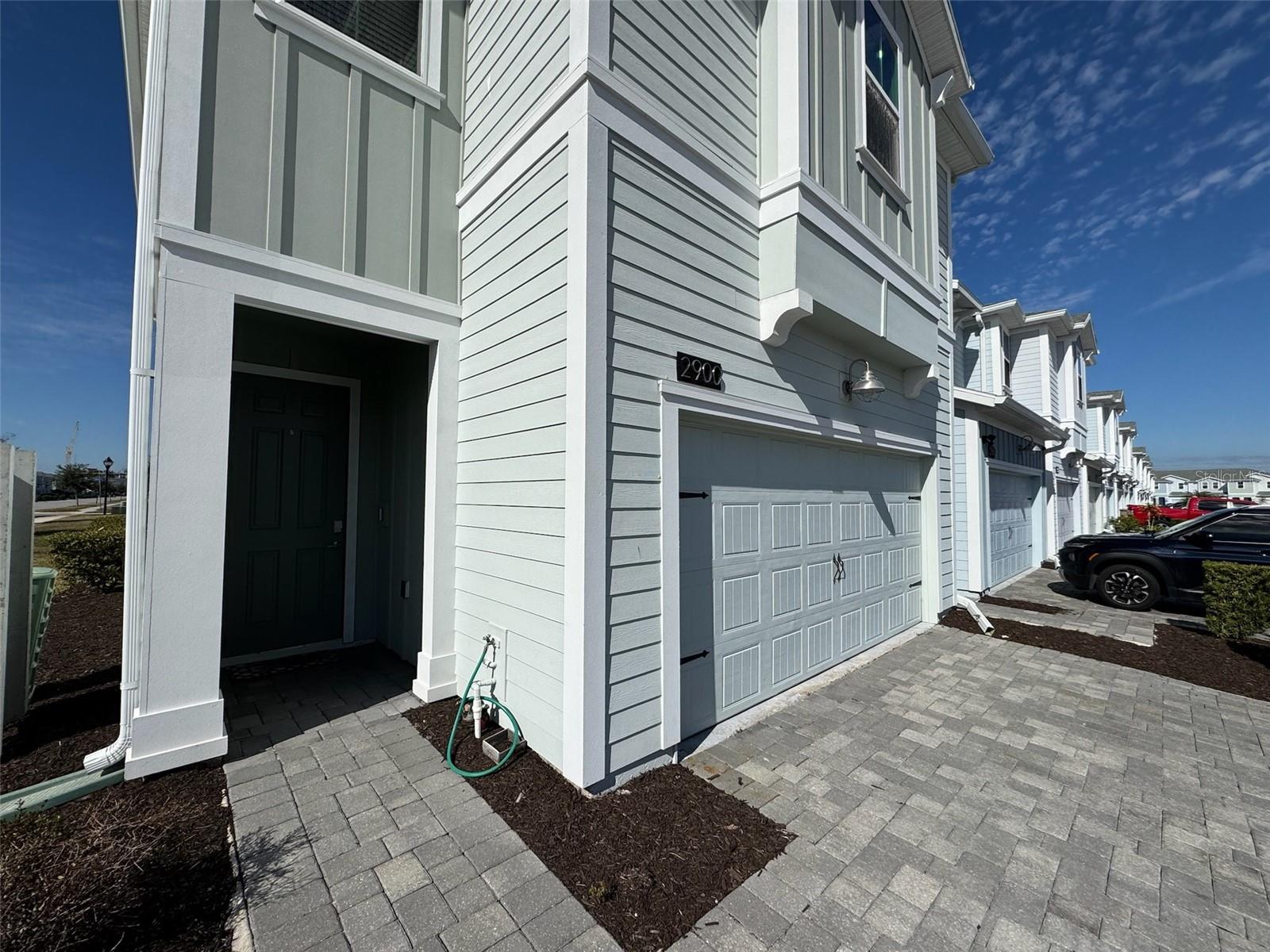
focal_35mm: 14
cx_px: 635
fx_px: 514
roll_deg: -0.1
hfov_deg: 102.1
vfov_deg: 85.7
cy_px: 476
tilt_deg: +2.9
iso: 40
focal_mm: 2.22
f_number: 2.2
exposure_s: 1/5650
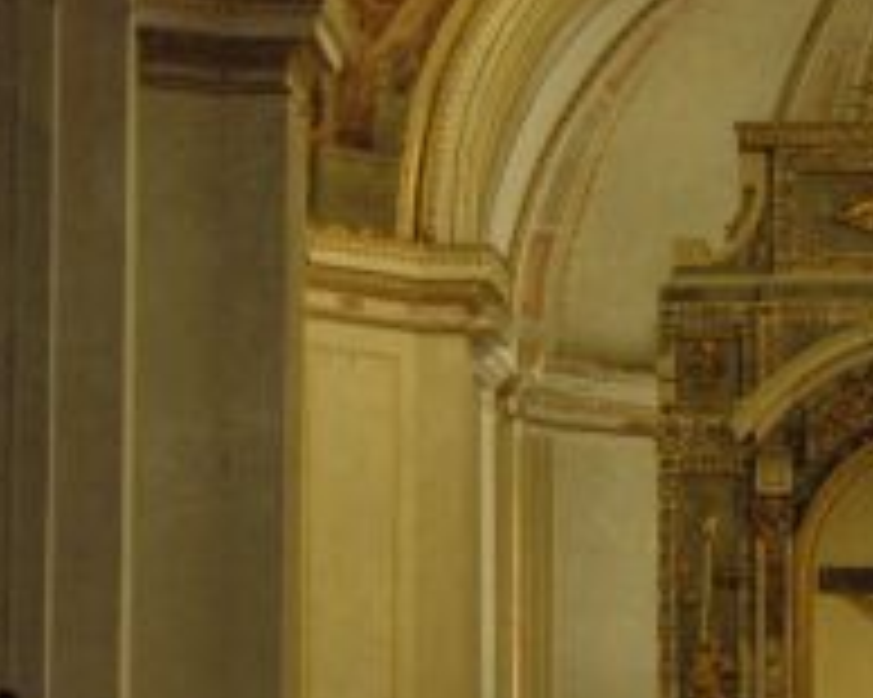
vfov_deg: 6.7
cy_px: 410
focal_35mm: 230
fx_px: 5940
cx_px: 943
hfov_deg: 8.3
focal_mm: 44
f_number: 4.5
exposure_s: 1/25
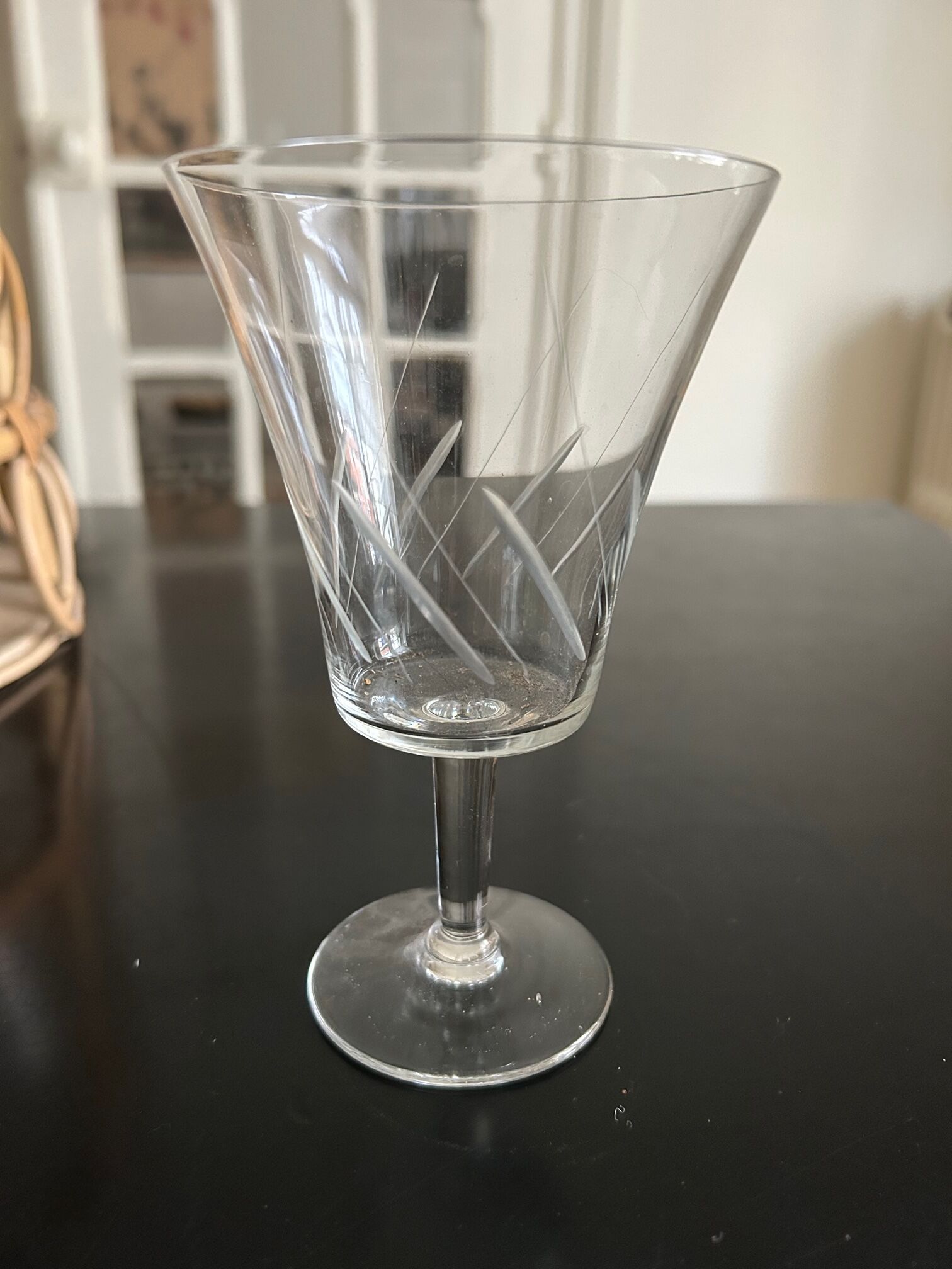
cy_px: 634
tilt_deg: -18.2
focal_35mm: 26
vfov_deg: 67.3
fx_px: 953
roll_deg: -0.9
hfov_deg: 53.1
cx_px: 476
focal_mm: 5.7
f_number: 1.5
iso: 500
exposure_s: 1/60
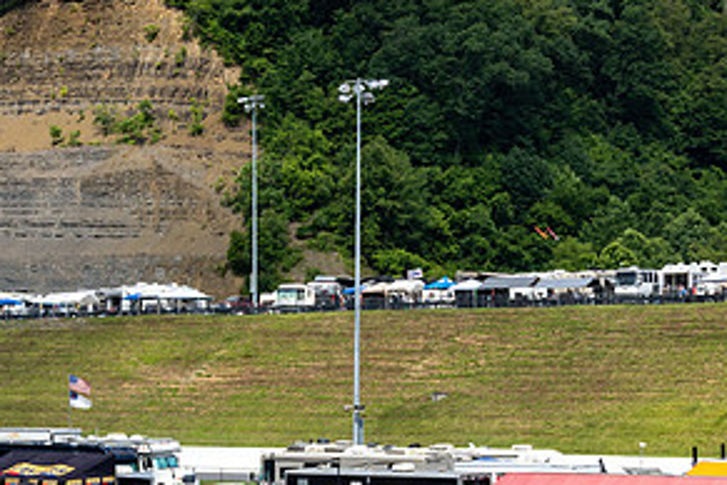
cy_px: 479
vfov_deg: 10.4
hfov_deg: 15.6
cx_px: 380
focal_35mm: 131
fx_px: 2645
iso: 100
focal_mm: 32
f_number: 4.5
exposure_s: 1/1250
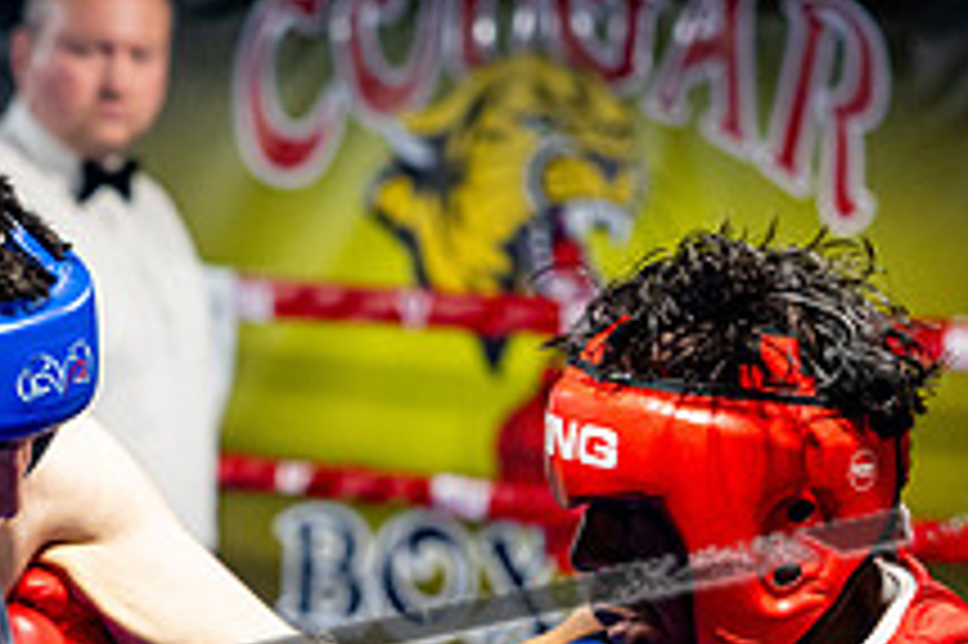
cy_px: 732
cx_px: 176
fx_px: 3627
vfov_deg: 10.0
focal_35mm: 135
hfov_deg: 15.1
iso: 3200
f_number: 2
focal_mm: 50
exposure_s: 1/800
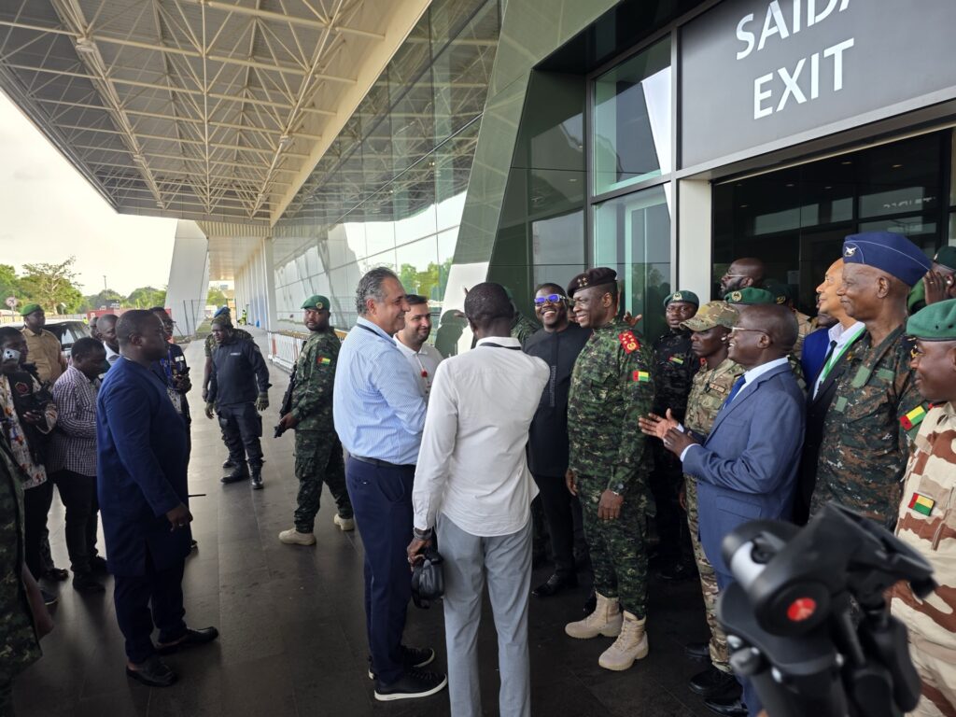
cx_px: 478
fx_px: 635
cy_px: 358
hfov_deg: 73.9
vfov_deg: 58.9
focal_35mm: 23
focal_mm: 6.3
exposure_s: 1/180
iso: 64
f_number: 1.7
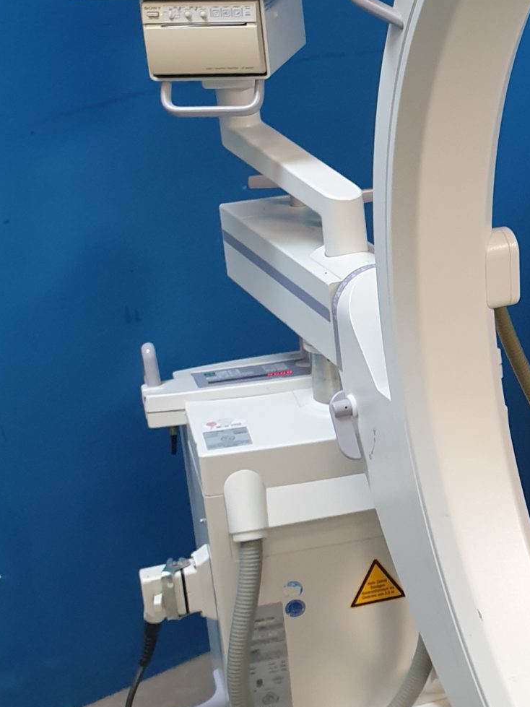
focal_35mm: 68
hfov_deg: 19.9
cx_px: 687
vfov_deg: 28.5
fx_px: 1388
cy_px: 389
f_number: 2.4
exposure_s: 1/50
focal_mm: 4.3
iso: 200
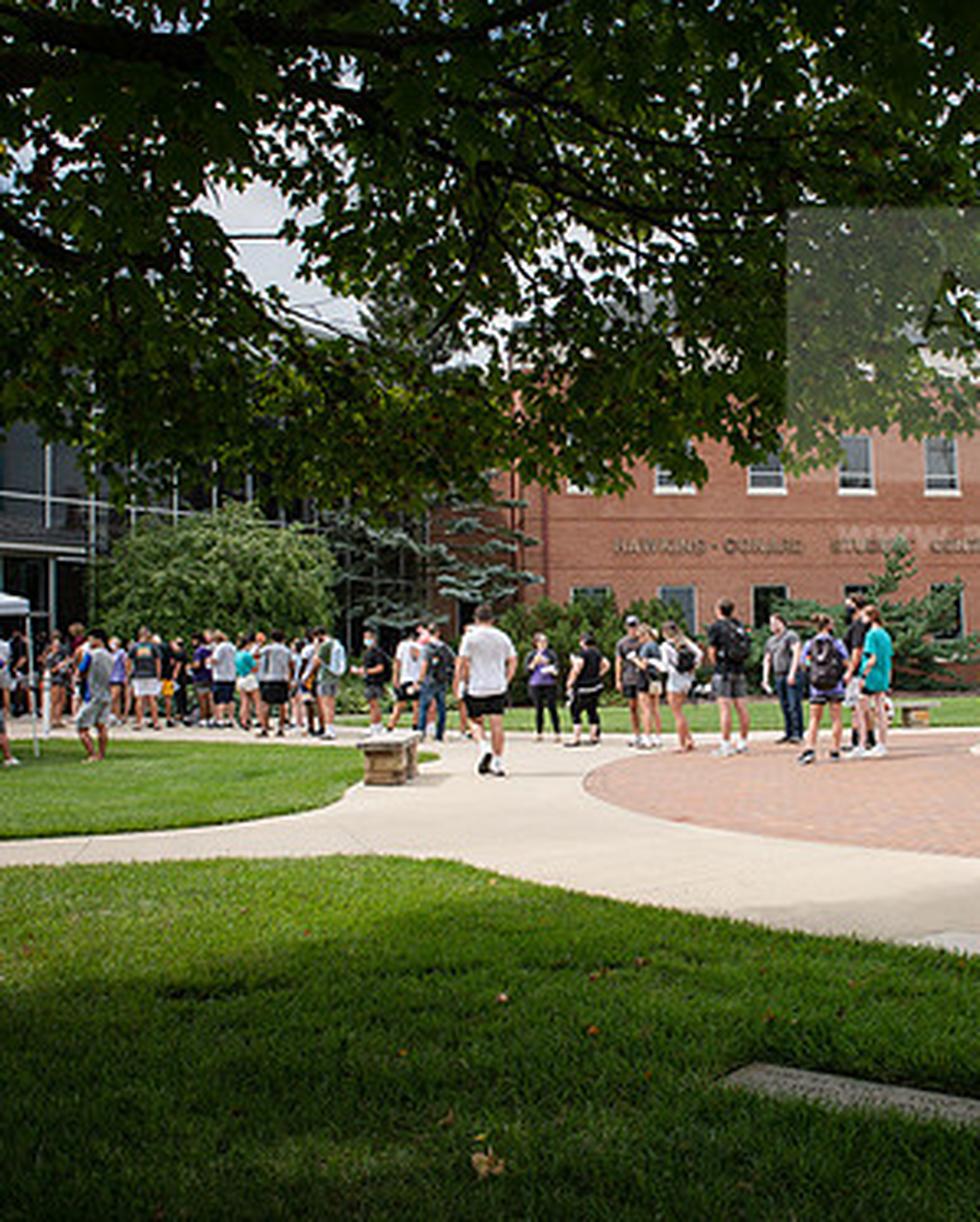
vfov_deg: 51.5
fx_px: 1267
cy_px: 604
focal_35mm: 35
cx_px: 688
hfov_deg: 41.5
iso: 100
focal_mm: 24
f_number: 6.3
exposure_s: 1/250
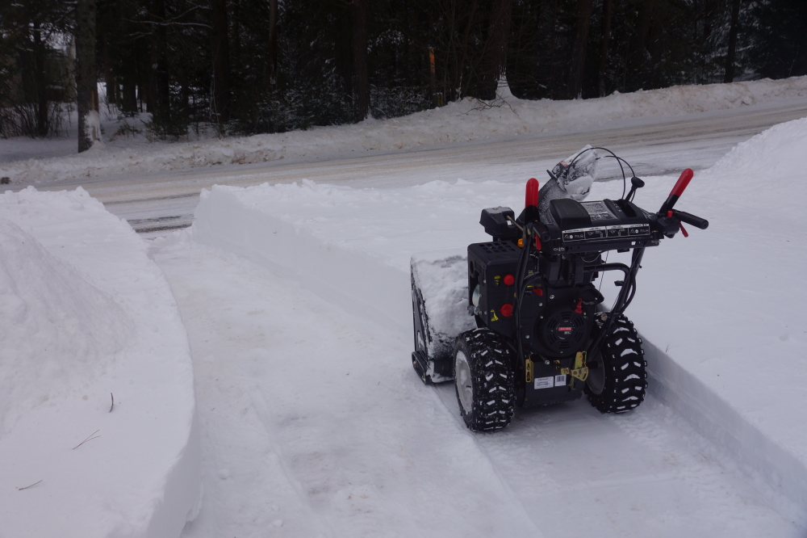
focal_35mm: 39
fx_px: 874
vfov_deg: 34.2
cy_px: 269
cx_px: 404
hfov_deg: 49.6
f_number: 9
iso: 100
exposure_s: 1/100
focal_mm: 26
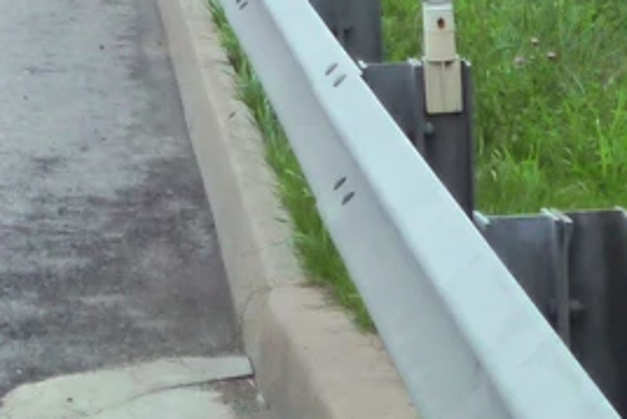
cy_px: -421
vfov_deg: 6.1
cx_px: -129
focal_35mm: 219
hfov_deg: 9.3
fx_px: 3816
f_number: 4.3
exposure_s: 1/200
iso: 160
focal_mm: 8.3
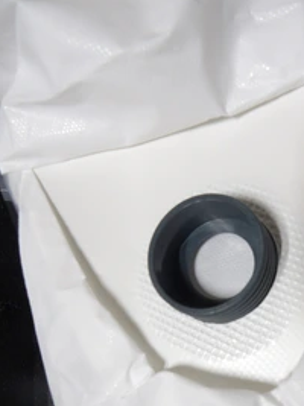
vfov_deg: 50.0
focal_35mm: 36
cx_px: 225
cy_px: 287
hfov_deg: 38.7
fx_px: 422
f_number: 3.2
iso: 100
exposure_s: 1/82
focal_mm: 4.3
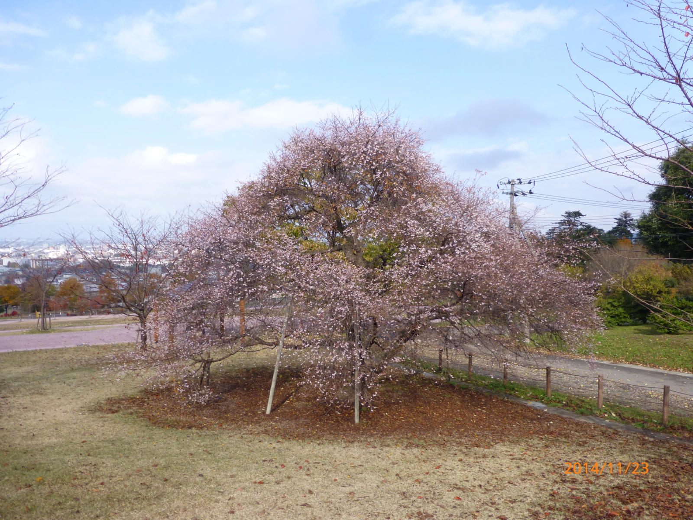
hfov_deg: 71.6
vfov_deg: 56.8
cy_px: 260
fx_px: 480
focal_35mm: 24
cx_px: 346
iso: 100
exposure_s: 1/500
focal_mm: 4.3
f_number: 4
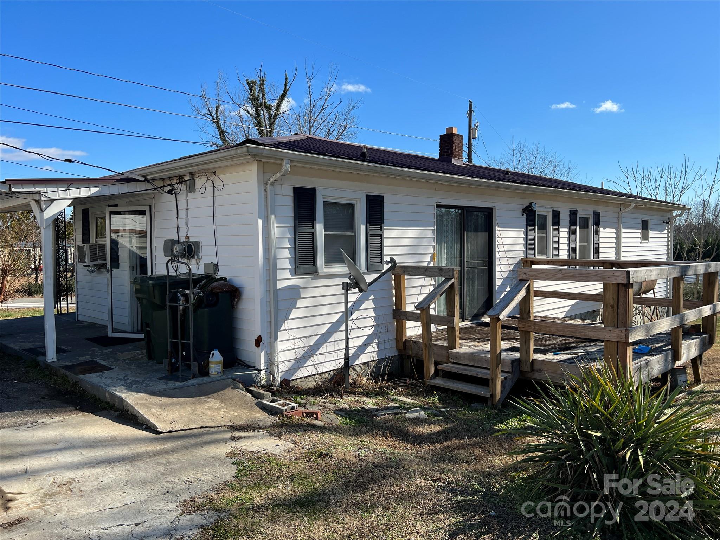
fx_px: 541
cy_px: 270
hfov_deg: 67.3
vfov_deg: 53.1
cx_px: 360
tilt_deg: -3.1
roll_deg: +0.3
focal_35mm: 26
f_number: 1.5
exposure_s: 1/3356
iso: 50
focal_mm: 5.7
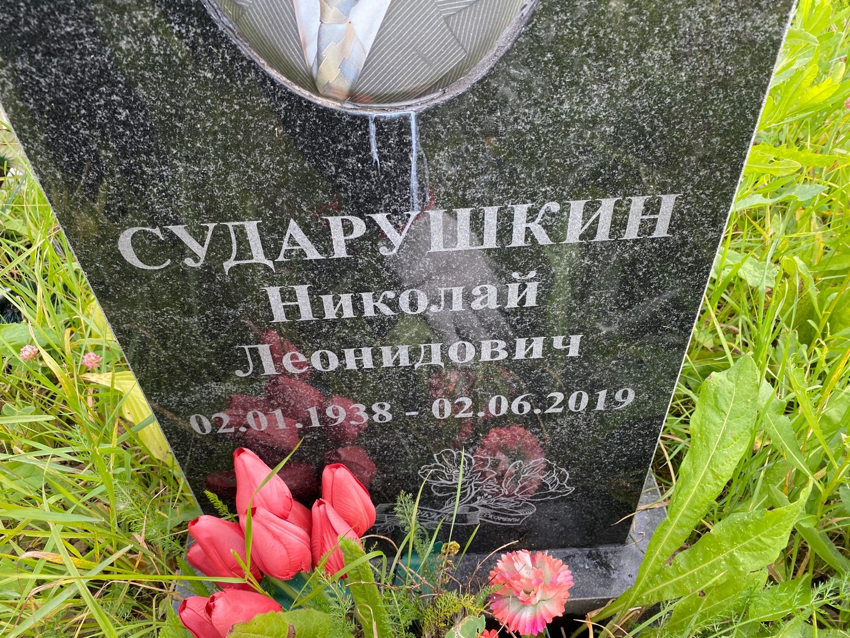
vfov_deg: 53.1
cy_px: 319
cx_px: 425
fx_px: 638
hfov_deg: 67.3
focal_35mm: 26
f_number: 1.8
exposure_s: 1/228
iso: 32
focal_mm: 4.25
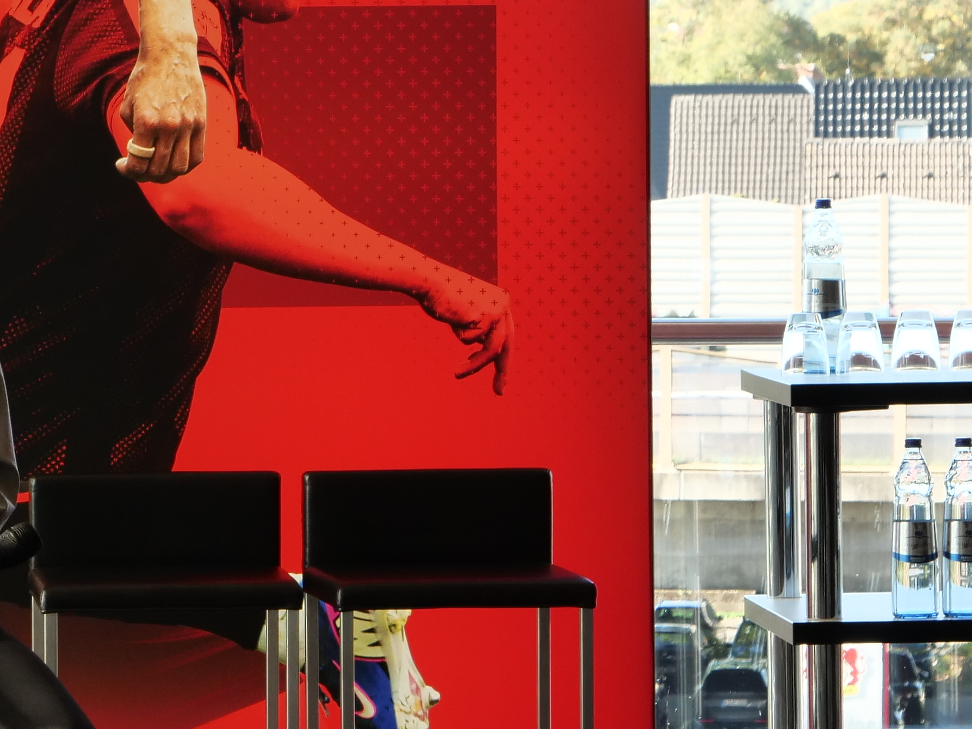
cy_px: 323
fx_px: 7048
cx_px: -94
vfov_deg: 5.9
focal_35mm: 251
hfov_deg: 7.8
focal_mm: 40
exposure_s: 1/50
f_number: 6.3
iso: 200
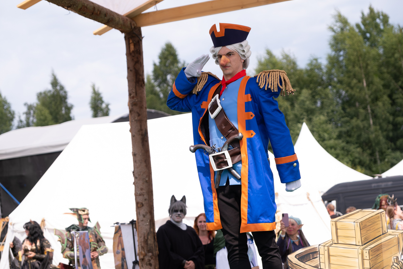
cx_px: 210
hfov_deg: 21.9
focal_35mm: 93
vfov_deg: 14.7
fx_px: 1041
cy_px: 139
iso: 160
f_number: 2.8
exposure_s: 1/1600
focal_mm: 55
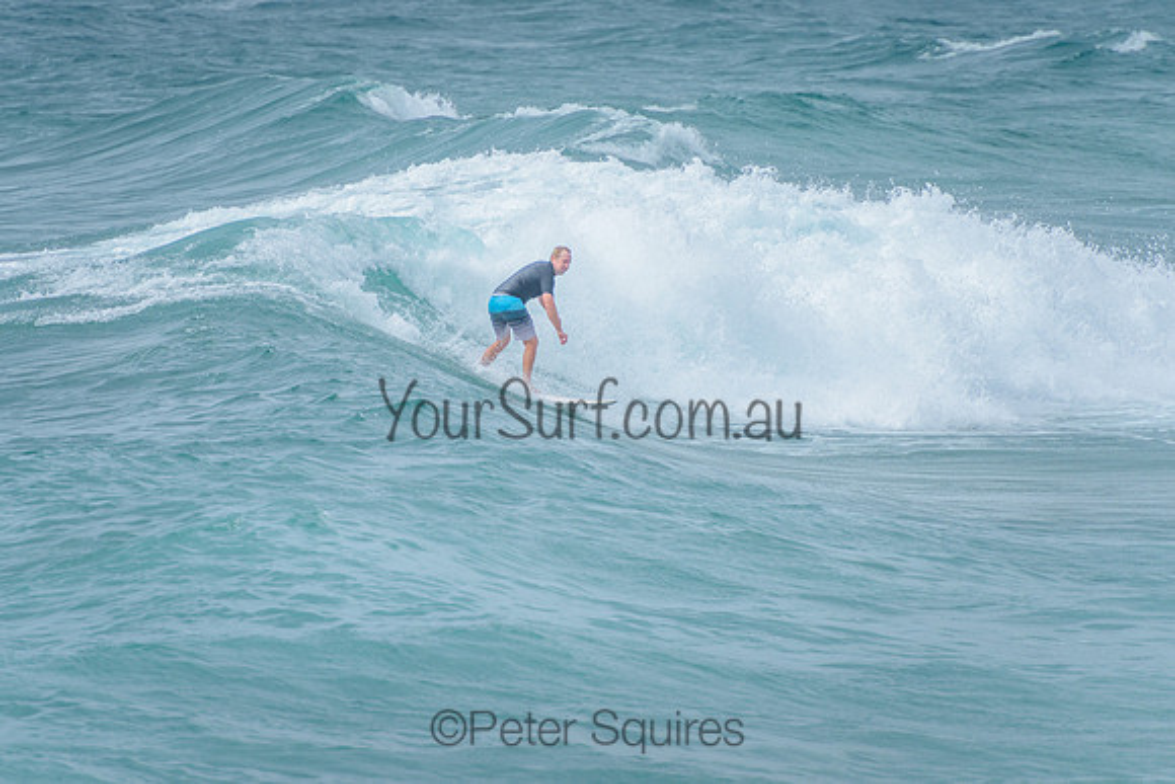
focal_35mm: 491
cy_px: 303
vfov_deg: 2.8
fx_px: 16017
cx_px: 556
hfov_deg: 4.2
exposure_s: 1/2000
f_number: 5.6
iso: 180
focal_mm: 400
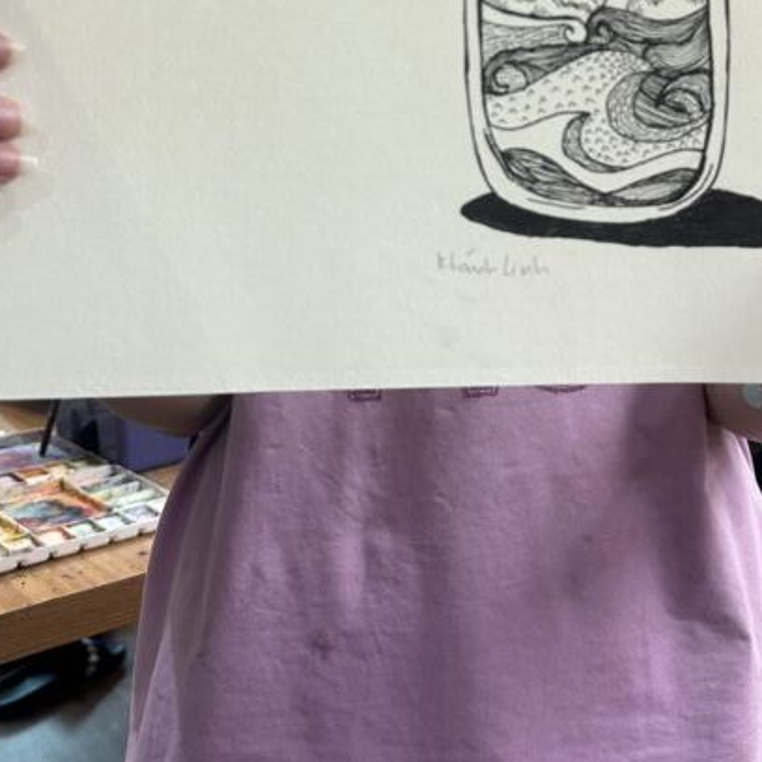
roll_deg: -0.7
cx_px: 493
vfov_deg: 29.8
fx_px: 1295
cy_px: -58
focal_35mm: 52
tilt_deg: +4.3
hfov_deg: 32.6
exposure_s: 1/100
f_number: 1.78
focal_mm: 6.86
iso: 100
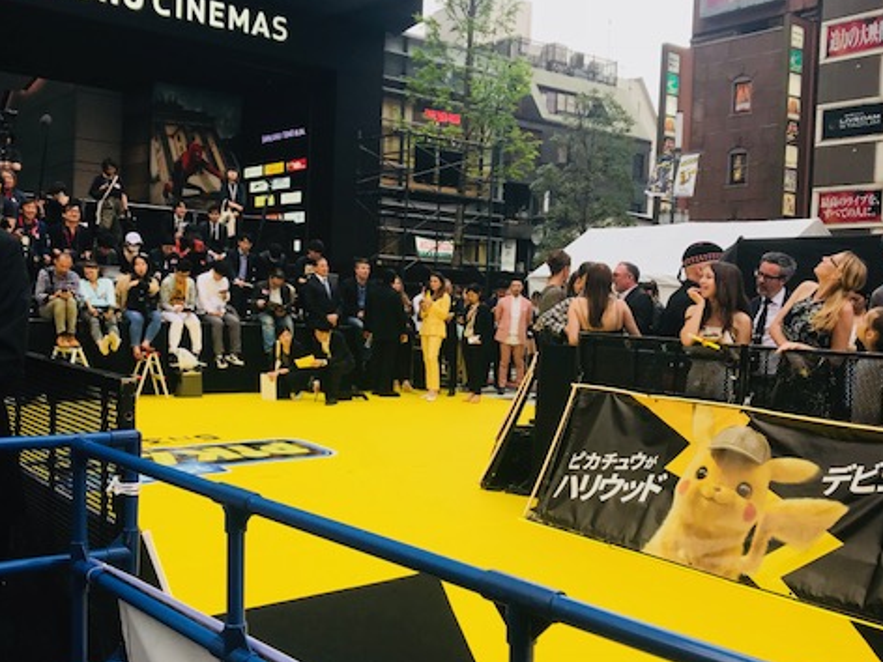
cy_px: 346
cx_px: 442
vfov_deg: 37.7
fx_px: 969
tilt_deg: -1.6
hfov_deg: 49.0
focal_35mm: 38
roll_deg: -2.4
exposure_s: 1/196
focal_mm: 3.99
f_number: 1.8
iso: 20
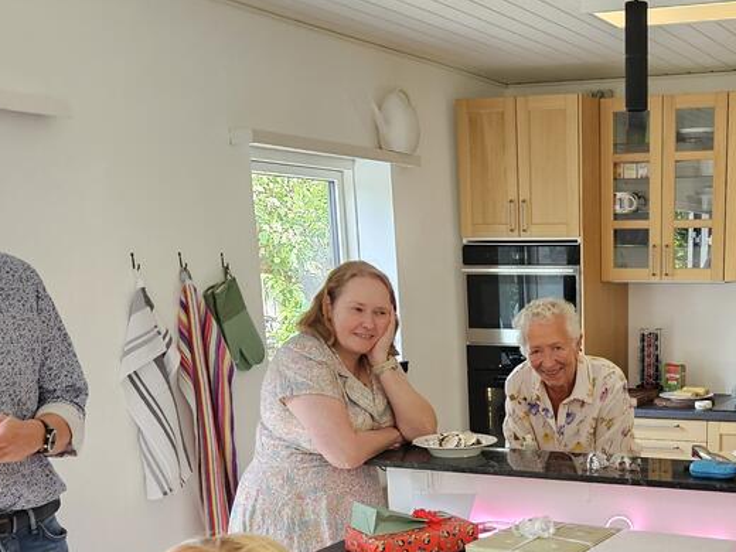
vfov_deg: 27.3
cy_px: 518
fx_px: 1084
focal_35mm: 51
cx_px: 611
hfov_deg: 36.0
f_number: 1.8
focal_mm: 5.4
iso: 200
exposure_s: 1/142
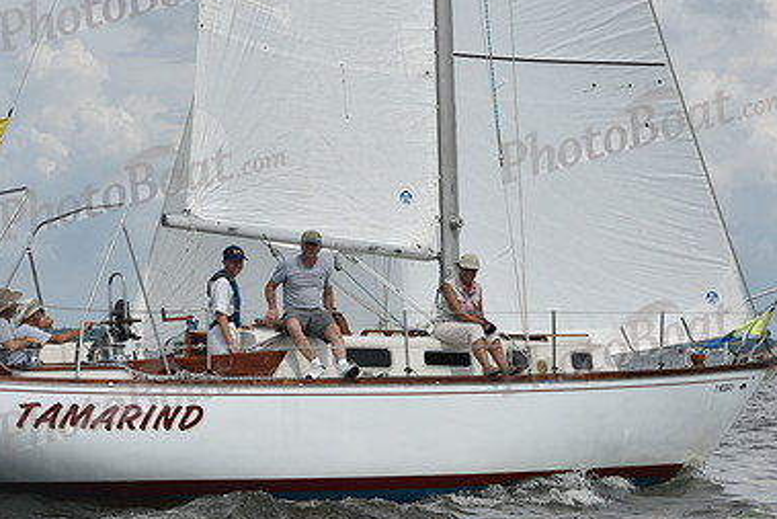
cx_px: 394
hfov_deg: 19.1
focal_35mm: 107
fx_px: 2310
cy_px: 266
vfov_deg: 12.8
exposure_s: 1/1250
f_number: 10
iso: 320
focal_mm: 70
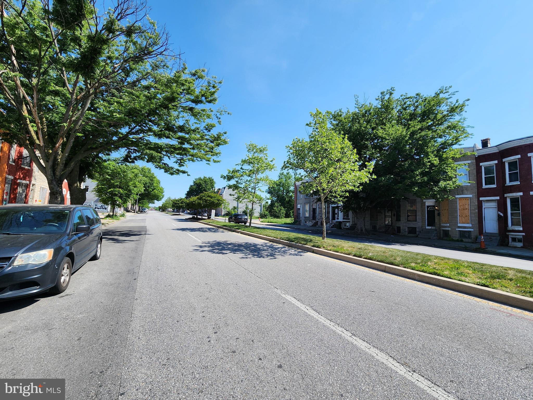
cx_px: 266
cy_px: 200
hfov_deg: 106.2
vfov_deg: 89.9
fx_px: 200
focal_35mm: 13
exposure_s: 1/1369
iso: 50
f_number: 2.2
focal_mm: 2.2
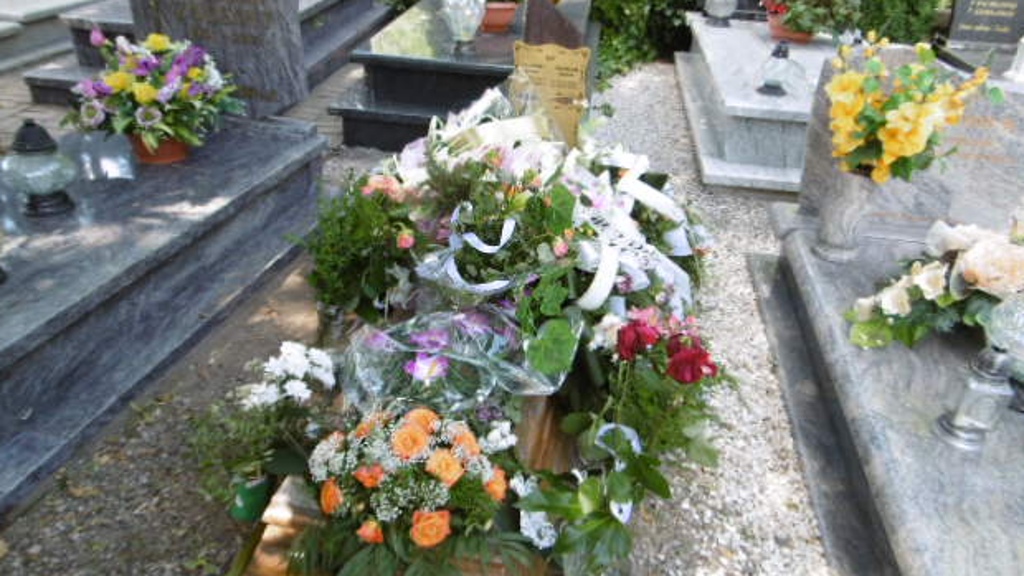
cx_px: 515
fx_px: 733
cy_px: 261
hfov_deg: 69.9
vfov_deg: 42.9
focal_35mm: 27
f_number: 3.1
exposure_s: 1/60
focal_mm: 4.3
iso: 100
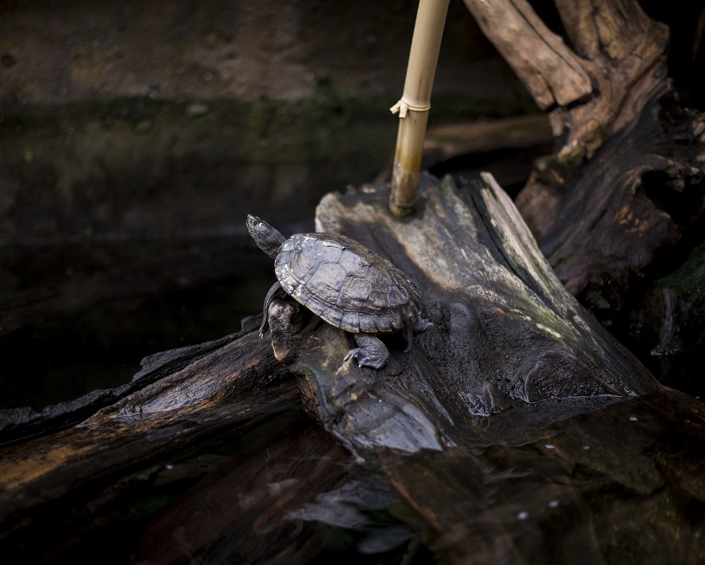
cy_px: 281
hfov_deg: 33.0
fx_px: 1190
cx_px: 338
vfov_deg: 26.7
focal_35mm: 57
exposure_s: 1/1000
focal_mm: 50
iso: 500
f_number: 1.4
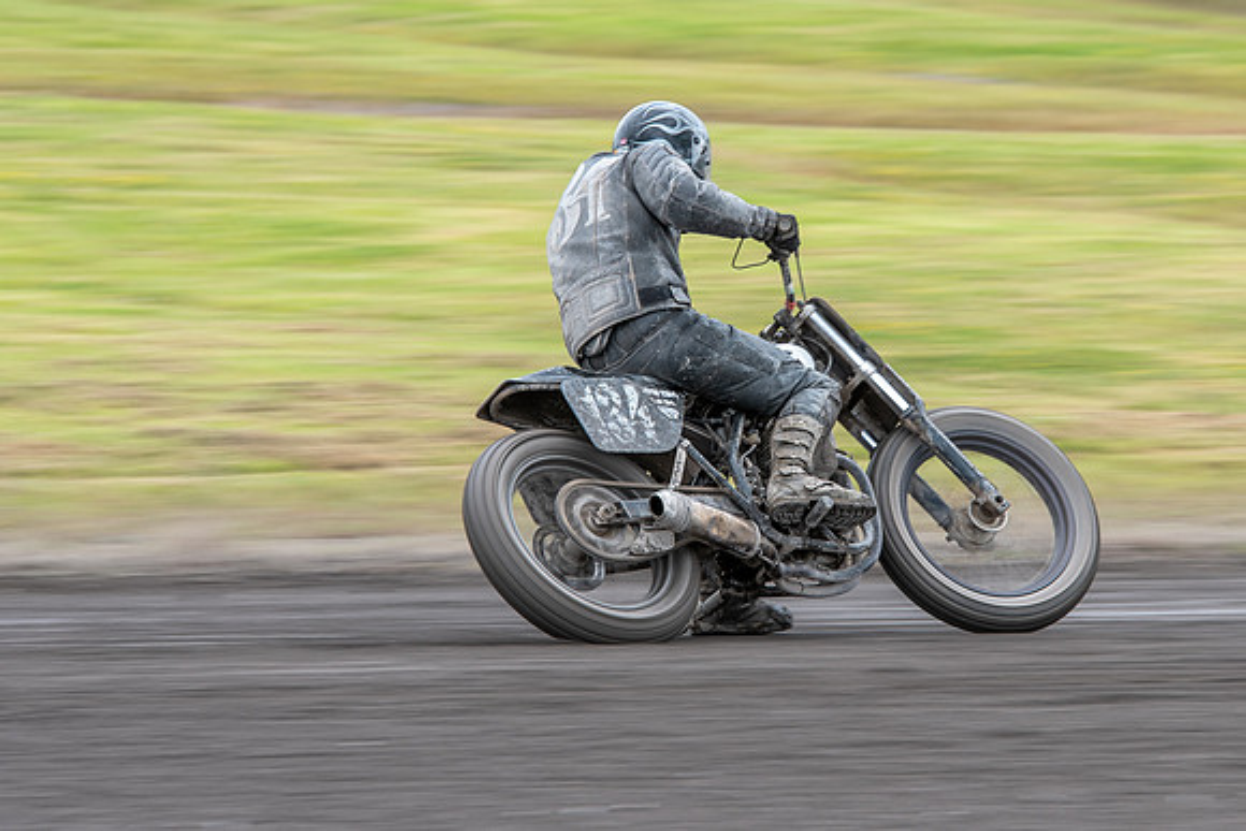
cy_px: 310
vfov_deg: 4.0
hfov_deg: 6.0
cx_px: 799
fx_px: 11875
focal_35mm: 343
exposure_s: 1/125
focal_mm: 200
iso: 125
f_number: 7.1
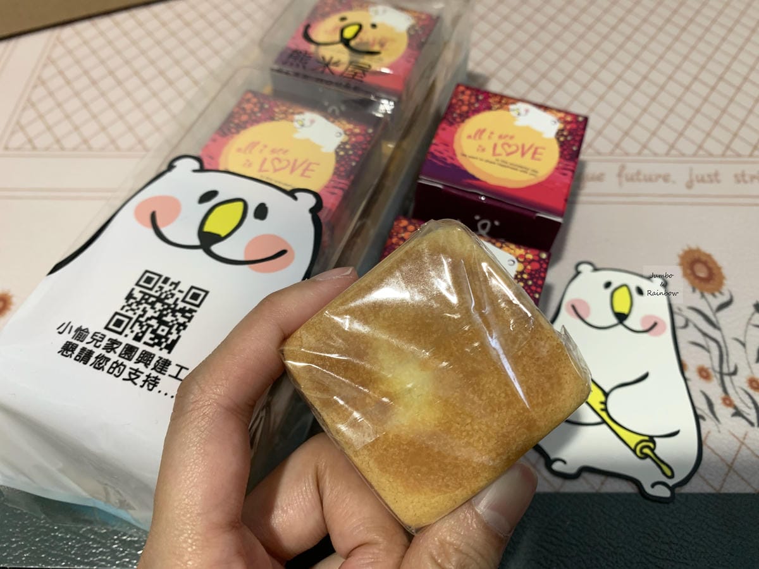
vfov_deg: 53.1
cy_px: 284
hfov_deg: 67.3
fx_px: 570
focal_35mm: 26
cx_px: 380
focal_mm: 4.25
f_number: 1.8
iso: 125
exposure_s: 1/60
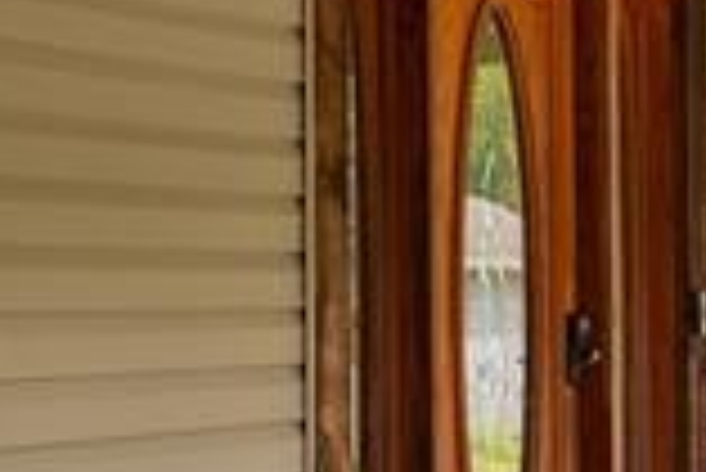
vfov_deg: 12.4
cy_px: 317
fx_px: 2179
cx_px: 162
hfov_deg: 18.3
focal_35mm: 111
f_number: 9
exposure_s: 1/60
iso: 320
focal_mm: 17
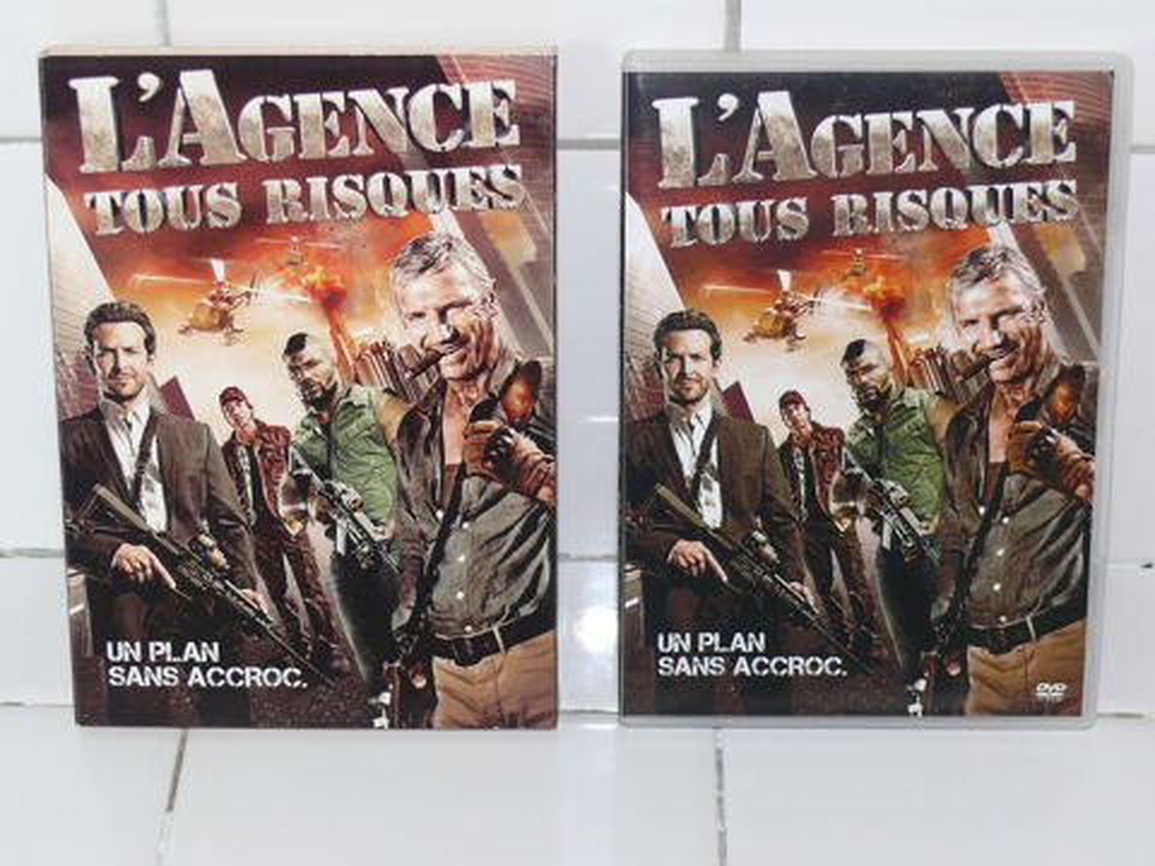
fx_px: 2703
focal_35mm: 81
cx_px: 578
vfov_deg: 18.2
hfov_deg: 24.1
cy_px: 433
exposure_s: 1/30
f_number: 3.2
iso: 100
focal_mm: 13
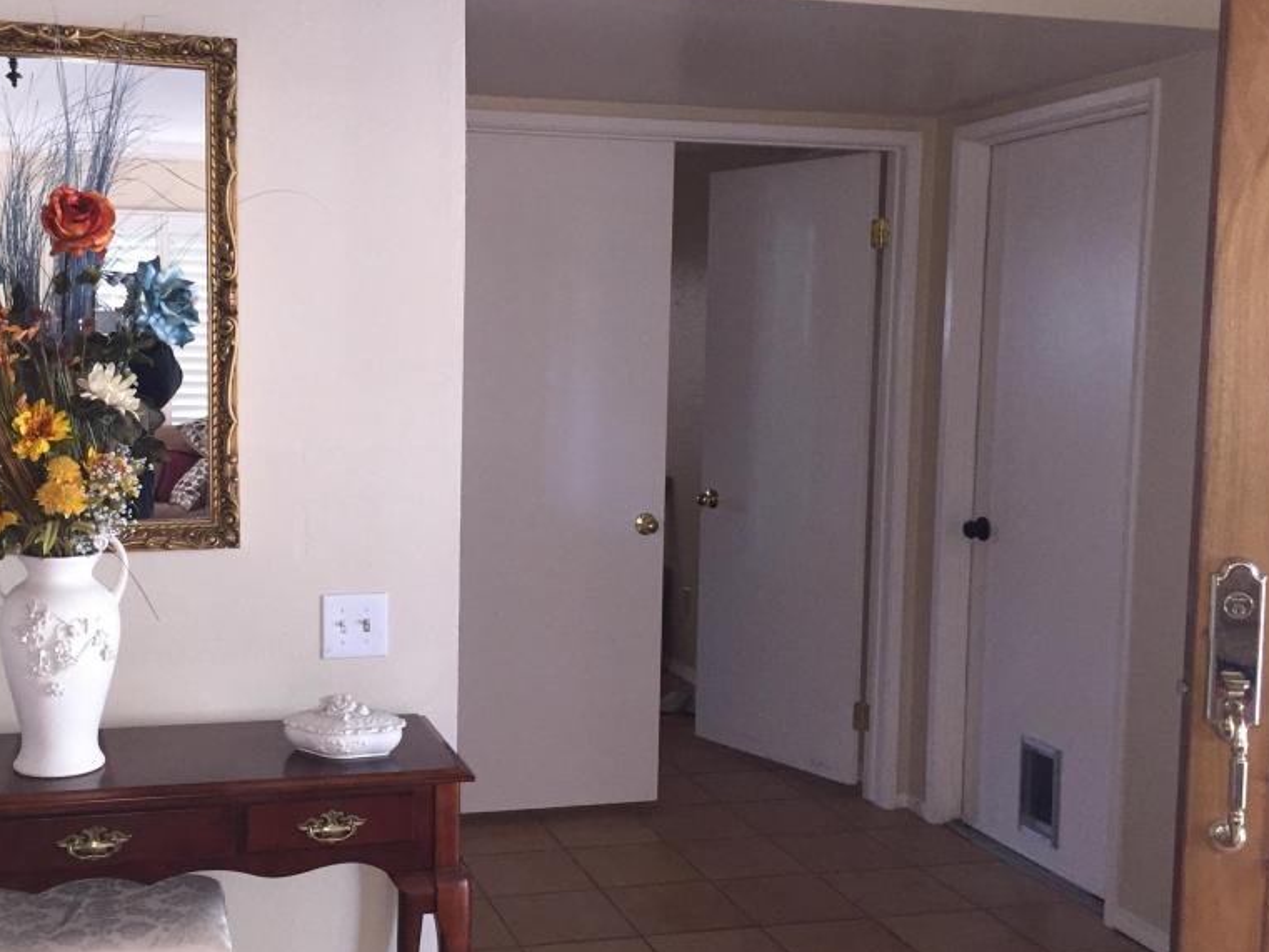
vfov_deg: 36.8
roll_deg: -1.7
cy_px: 492
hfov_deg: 47.4
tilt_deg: -4.3
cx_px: 465
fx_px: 1430
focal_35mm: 39
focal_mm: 4.15
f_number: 2.2
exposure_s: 1/30
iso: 200
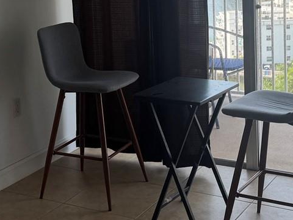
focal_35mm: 80
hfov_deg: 24.4
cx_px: 121
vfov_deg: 18.1
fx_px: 677
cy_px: 21
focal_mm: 6.76
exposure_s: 1/671
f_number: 1.78
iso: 80
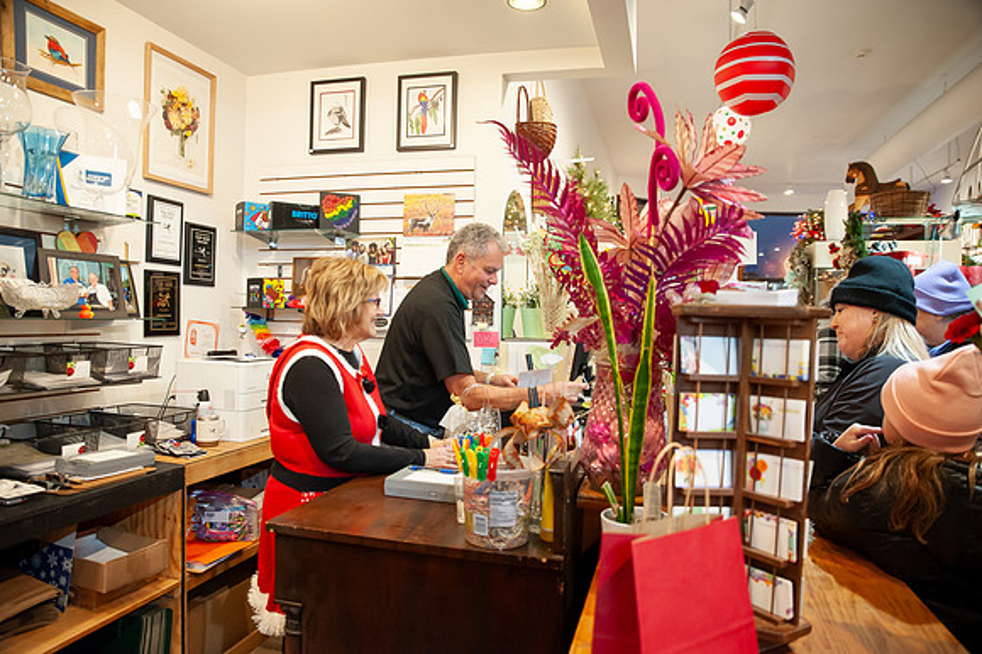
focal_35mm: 24
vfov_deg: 53.1
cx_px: 491
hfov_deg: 73.8
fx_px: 654
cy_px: 327
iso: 1600
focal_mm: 24
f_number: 3.2
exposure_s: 1/125
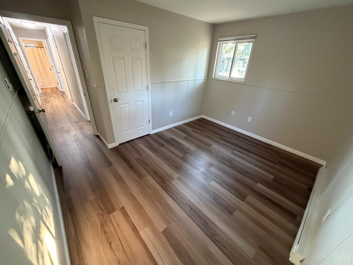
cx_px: 176
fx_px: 143
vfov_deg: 85.7
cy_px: 132
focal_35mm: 14
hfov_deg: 102.1
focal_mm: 2.22
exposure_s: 1/60
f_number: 2.2
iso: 640
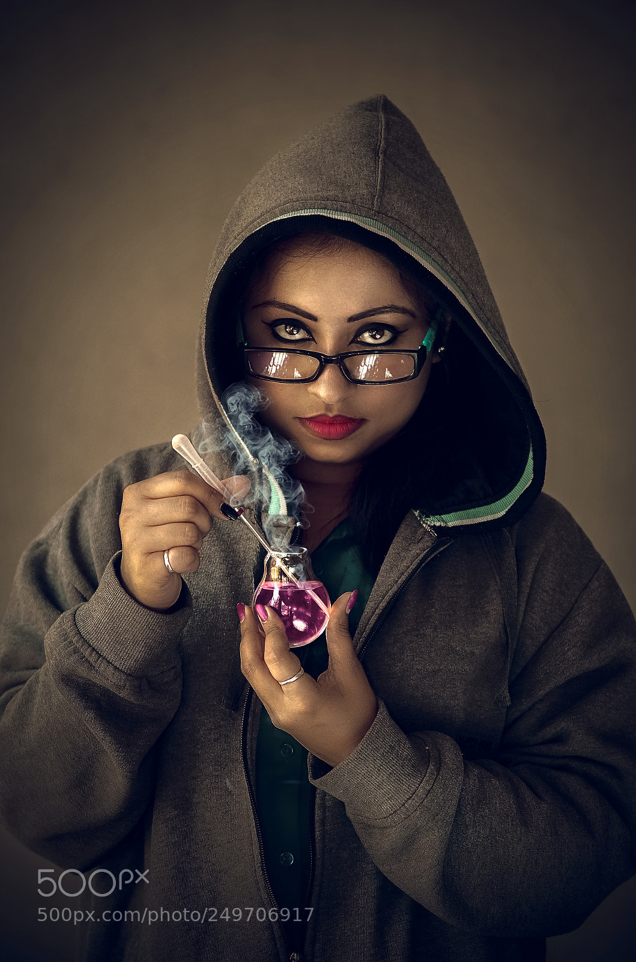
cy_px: 481
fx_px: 2796
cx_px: 318
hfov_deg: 13.0
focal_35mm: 105
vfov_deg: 19.5
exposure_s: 1/125
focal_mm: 70
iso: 200
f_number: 3.2
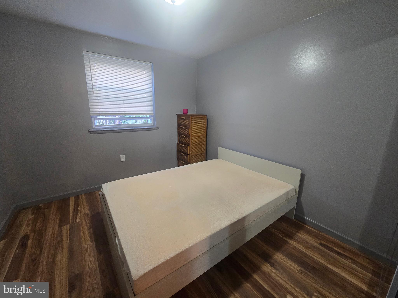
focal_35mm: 13
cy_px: 149
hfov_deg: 106.2
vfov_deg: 89.9
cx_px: 199
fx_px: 149
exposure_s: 1/60
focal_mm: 2.2
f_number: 2.2
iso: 400
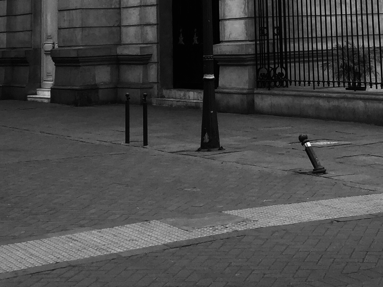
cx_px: 304
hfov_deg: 21.5
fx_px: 996
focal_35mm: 90
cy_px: -133
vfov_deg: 15.3
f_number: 2.2
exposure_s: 1/155
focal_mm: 4.15
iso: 32
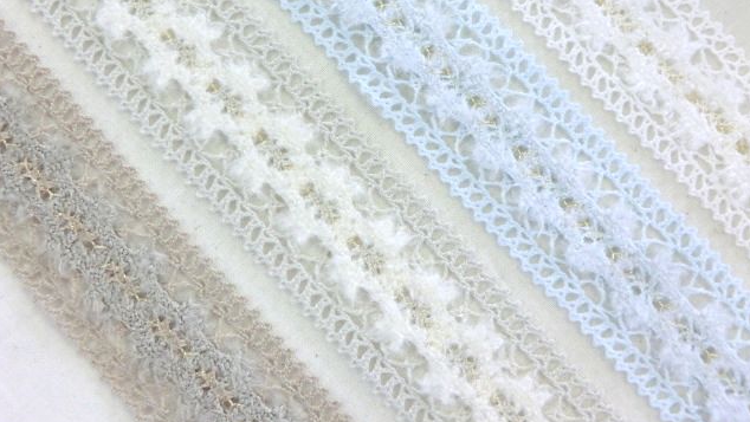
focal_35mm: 44
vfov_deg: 27.0
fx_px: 875
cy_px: 150
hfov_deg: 46.4
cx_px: 376
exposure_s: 1/60
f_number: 3.8
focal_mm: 7.1
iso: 250
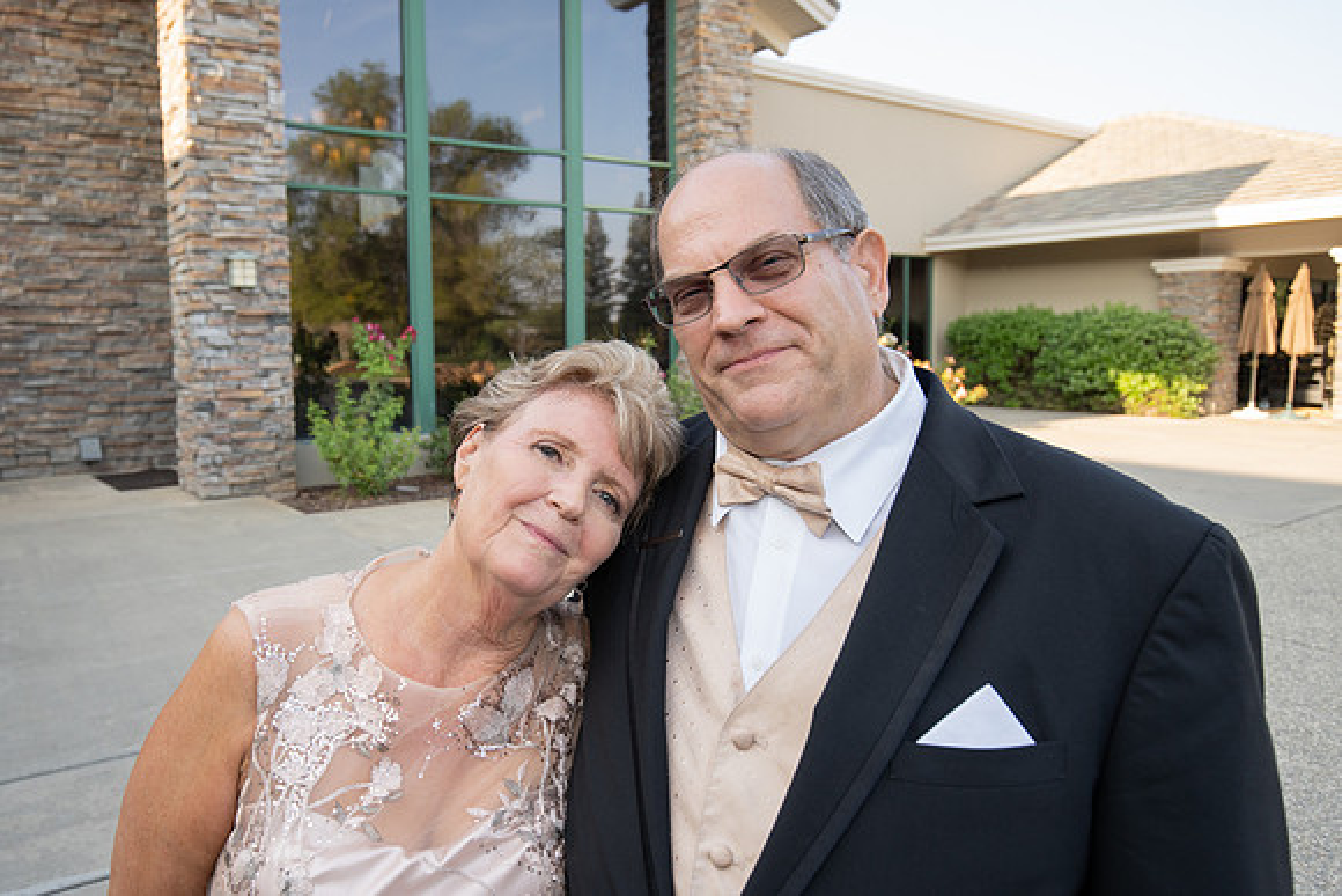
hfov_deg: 70.4
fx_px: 938
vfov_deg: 50.9
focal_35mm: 25
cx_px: 538
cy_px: 405
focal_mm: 21
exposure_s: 1/250
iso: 320
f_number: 5.6
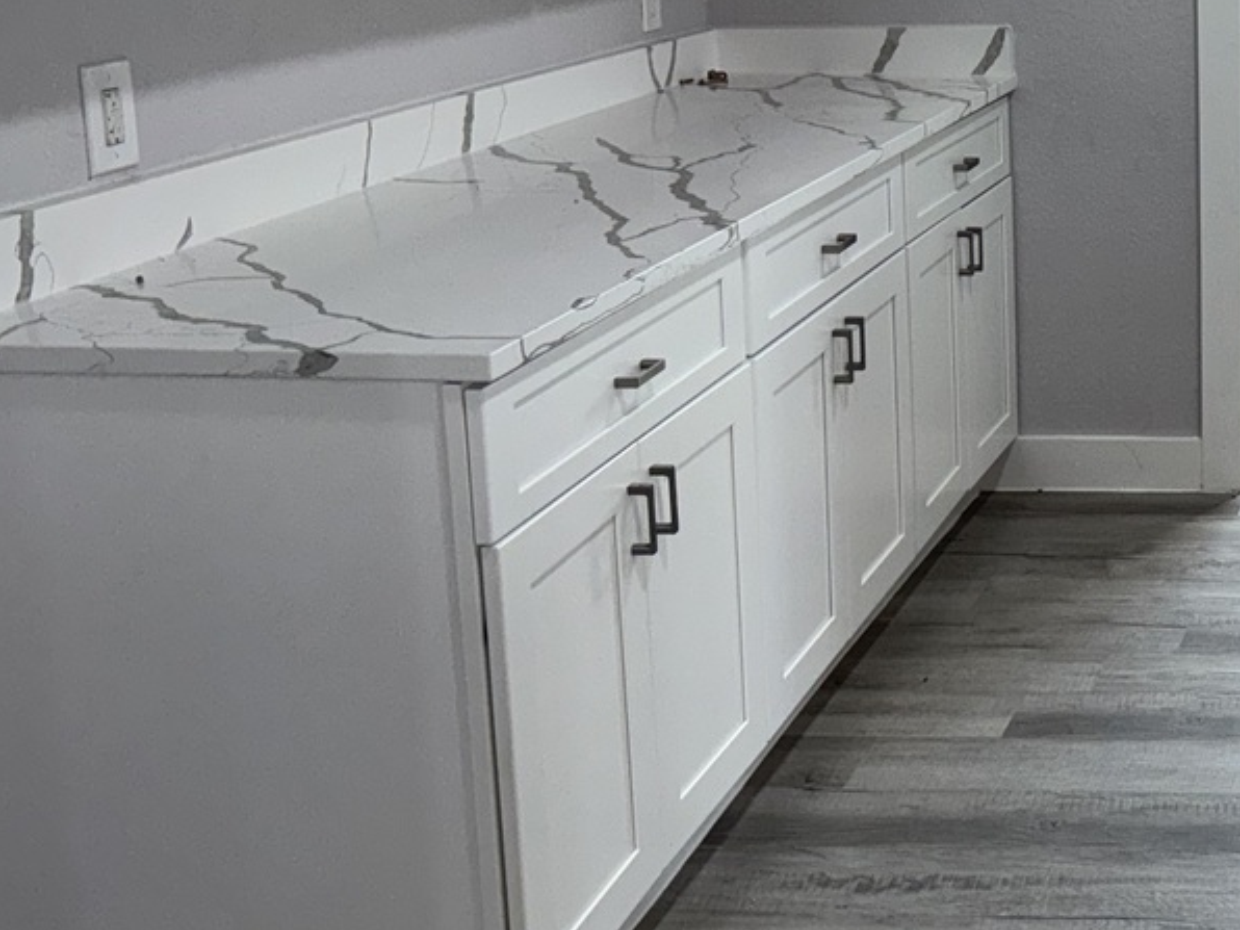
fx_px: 2078
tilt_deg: -10.0
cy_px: 158
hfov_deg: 29.1
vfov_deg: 24.7
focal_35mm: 58
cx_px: 1458
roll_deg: -1.0
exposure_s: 1/120
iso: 125
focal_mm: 6.76
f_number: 1.78
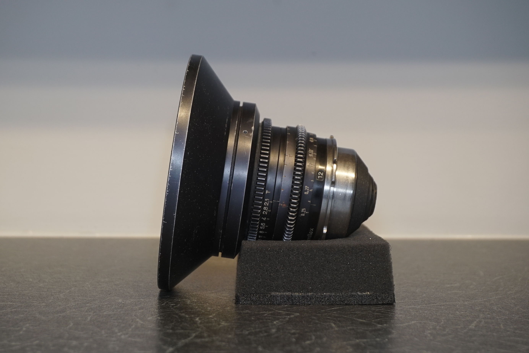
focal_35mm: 58
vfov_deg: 23.4
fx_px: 853
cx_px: 264
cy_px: 176
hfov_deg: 34.5
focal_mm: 39
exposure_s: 1/60
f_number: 7.1
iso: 800
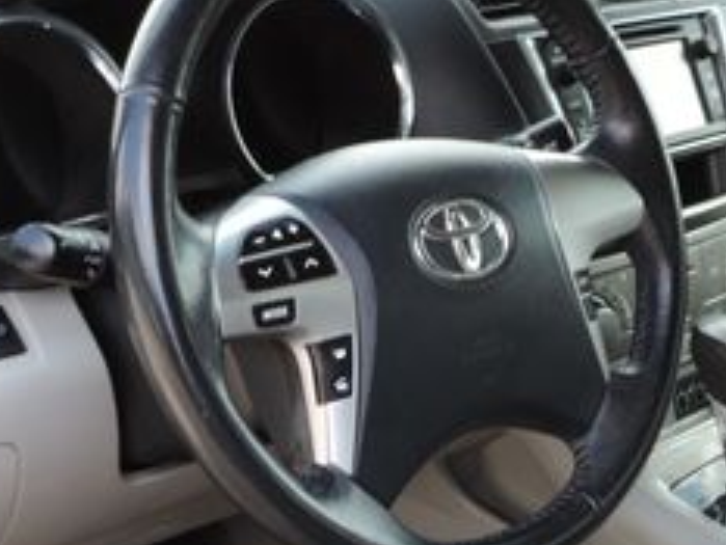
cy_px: 492
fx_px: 1385
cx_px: 502
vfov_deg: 21.8
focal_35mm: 66
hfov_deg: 29.1
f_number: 3
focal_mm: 4.3
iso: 80
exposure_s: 1/80
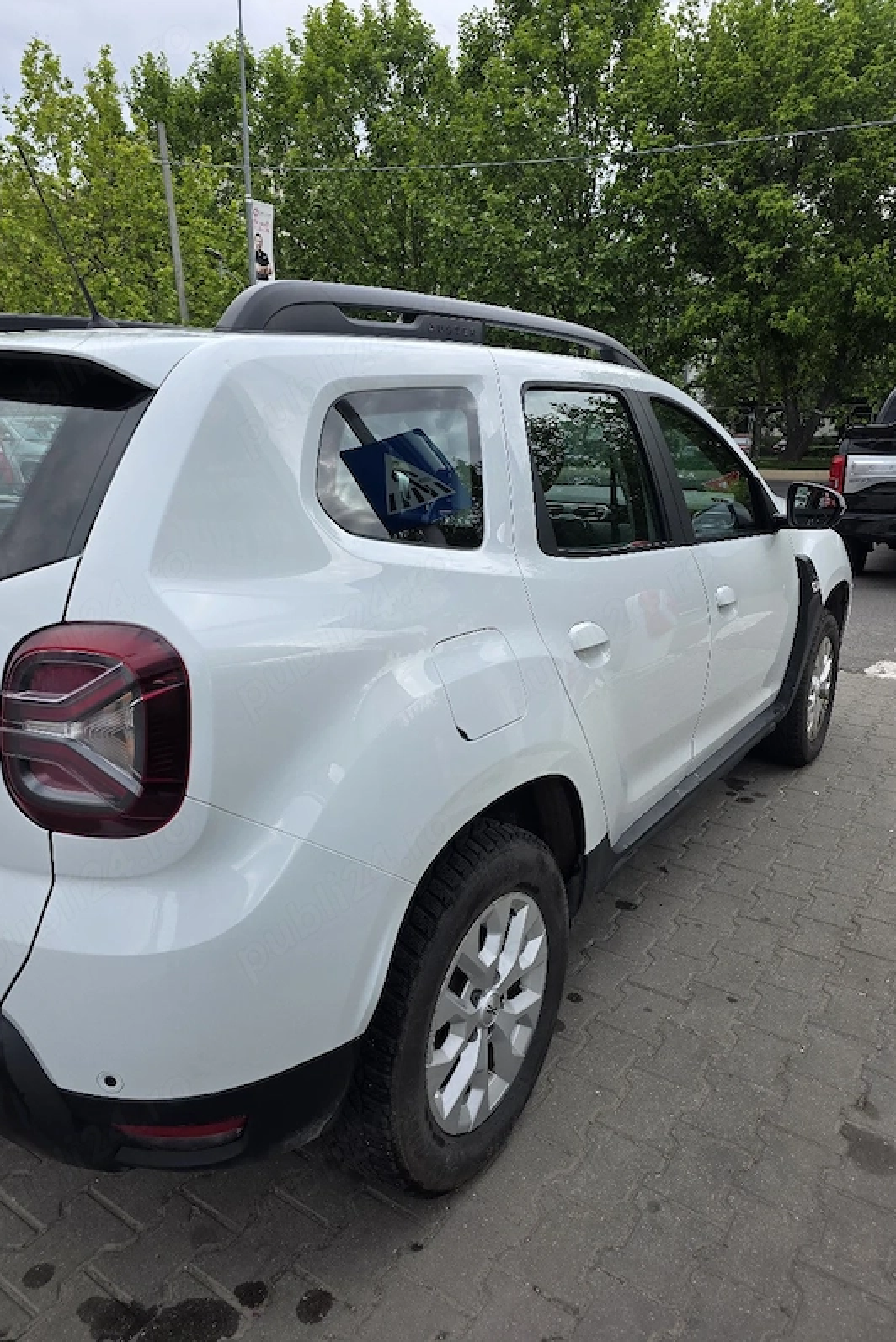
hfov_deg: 53.1
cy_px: 670
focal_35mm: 24
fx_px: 895
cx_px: 411
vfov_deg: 73.7
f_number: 1.7
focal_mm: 6.3
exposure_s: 1/1429
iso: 80
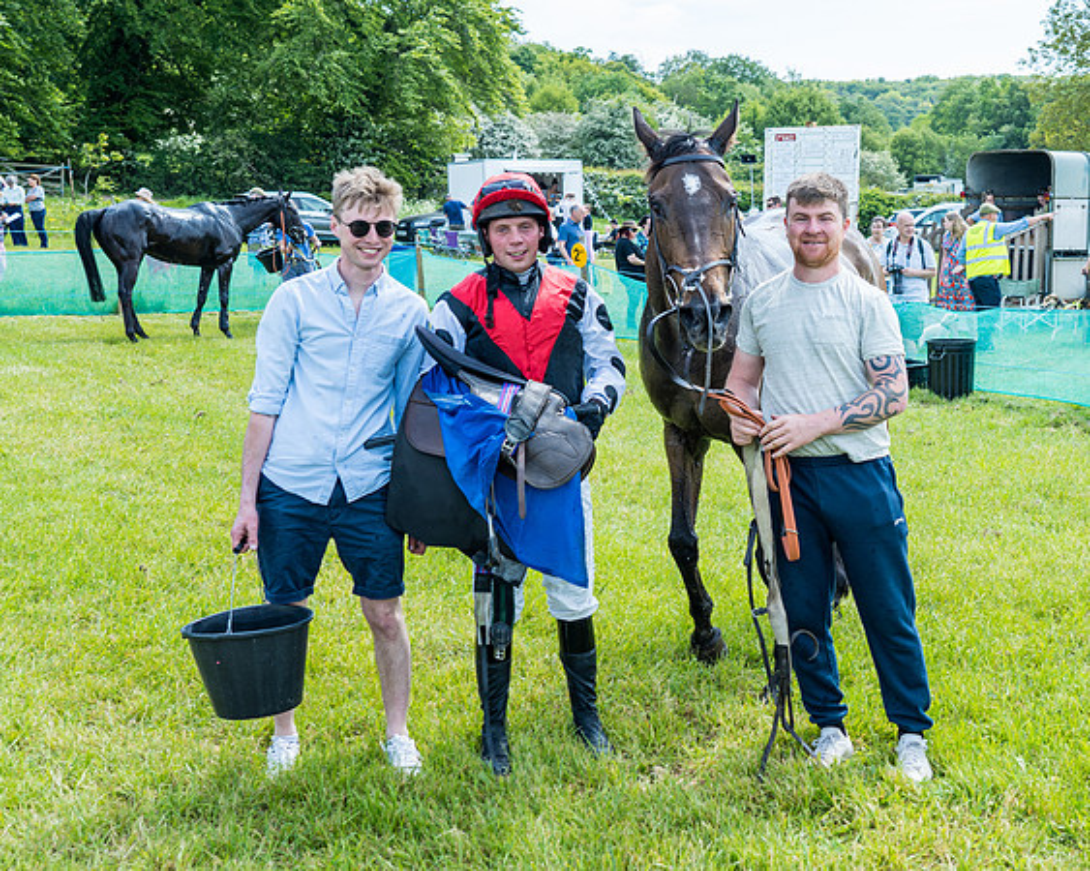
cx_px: 776
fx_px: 1489
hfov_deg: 39.4
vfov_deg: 32.6
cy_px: 411
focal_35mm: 46
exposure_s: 1/200
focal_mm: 30
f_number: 5
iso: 50
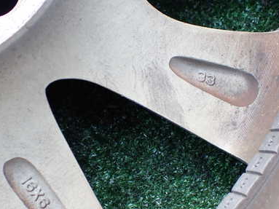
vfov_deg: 30.7
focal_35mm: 47
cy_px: 129
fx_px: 379
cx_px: 122
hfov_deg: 40.4
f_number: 2.3
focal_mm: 5.4
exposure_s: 1/125
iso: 160
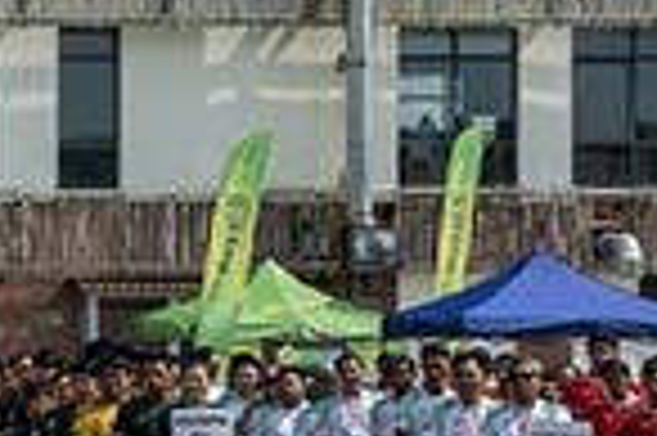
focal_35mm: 158
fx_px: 2880
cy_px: 67
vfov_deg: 8.6
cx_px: -837
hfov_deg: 11.2
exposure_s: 1/1600
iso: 800
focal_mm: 24
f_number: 10
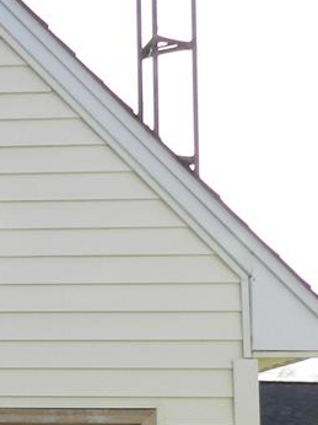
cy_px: 407
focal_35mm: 100
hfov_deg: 12.2
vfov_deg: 19.2
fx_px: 1226
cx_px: -410
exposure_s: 1/400
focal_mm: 5
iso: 160
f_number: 3.6
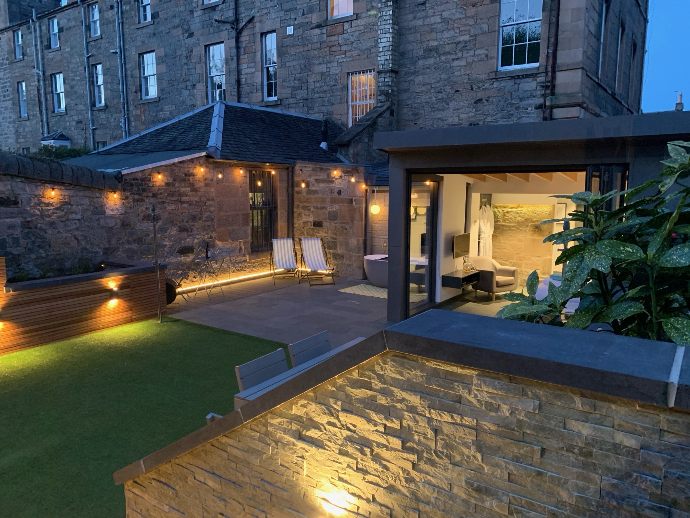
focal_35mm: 26
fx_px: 518
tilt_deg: -9.1
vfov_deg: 53.1
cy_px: 259
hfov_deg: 67.3
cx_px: 345
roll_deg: -0.1
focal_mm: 4.25
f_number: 1.8
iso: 500
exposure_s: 1/25
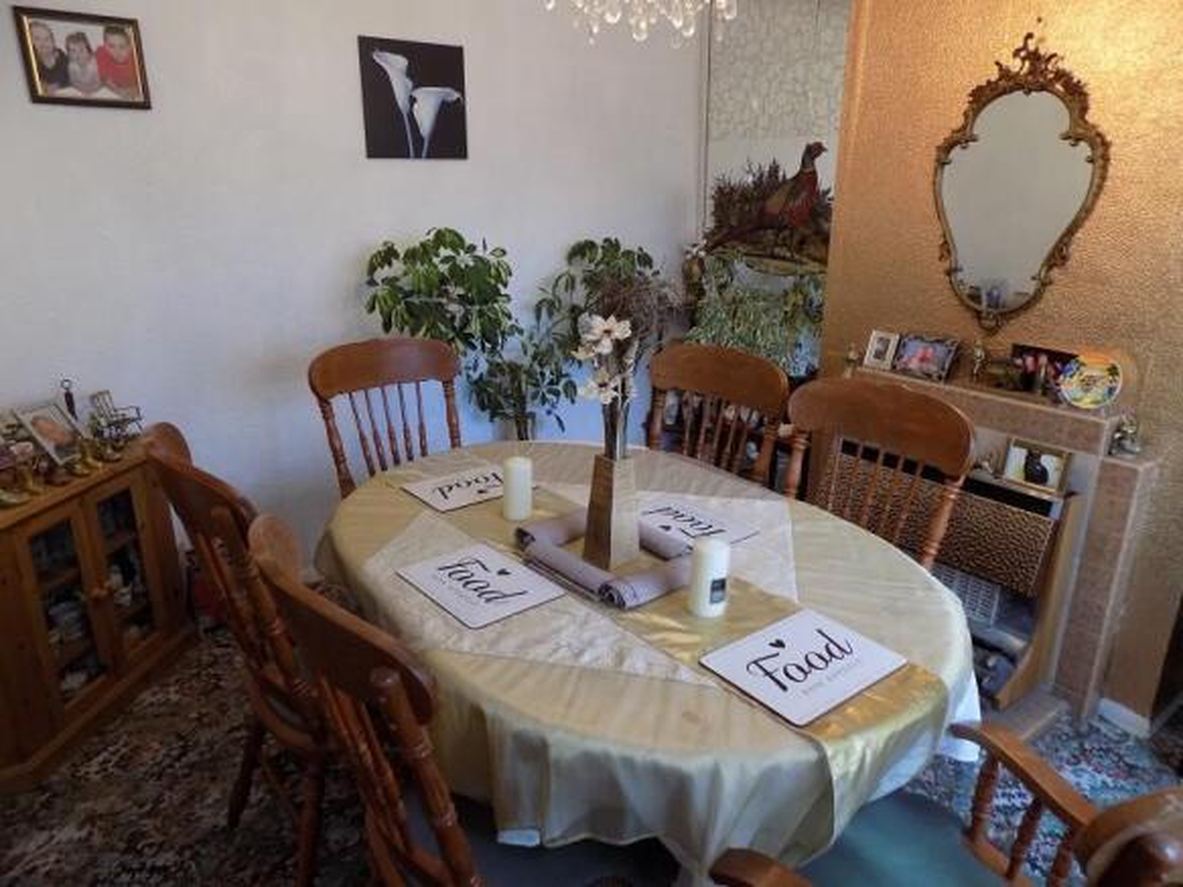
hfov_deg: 73.9
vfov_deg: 58.9
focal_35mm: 23
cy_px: 444
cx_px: 592
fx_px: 786
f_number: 3.1
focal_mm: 4
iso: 180
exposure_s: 1/30
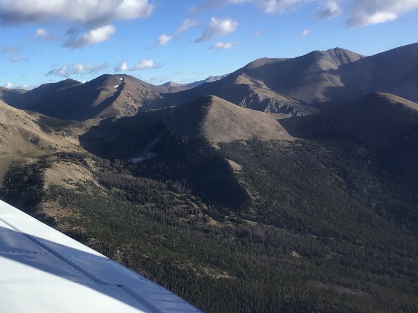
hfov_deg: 37.8
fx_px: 592
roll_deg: +3.7
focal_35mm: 49
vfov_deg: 29.5
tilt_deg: +0.8
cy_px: 108
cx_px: 96
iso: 25
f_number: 2.4
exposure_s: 1/1181
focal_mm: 3.3
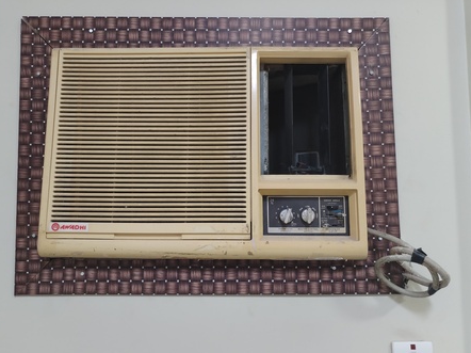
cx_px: 232
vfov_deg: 46.7
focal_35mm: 30
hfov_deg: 60.0
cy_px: 182
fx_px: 408
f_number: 1.8
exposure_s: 1/24
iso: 903
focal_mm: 4.75
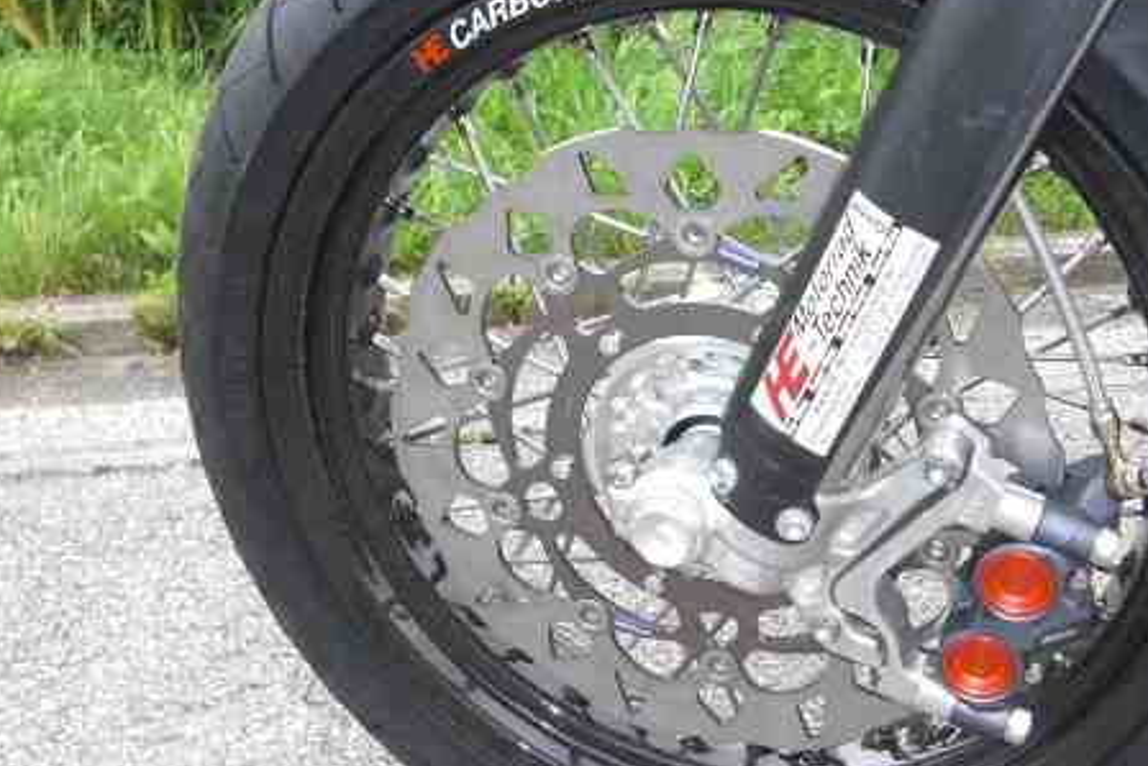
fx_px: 1563
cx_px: 697
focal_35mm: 49
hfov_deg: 40.1
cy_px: 336
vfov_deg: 27.5
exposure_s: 1/125
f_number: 2.7
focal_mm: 5.8
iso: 50
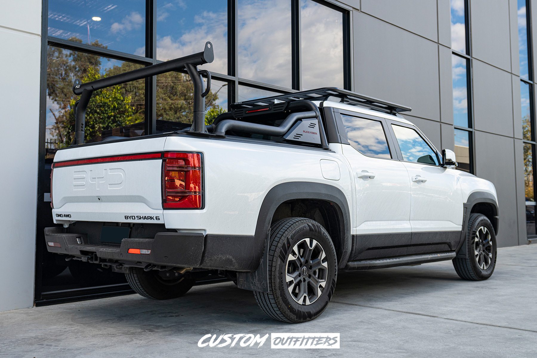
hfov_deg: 61.9
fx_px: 447
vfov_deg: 43.6
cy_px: 179
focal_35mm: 30
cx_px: 268
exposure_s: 1/160
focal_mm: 30
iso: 160
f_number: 4
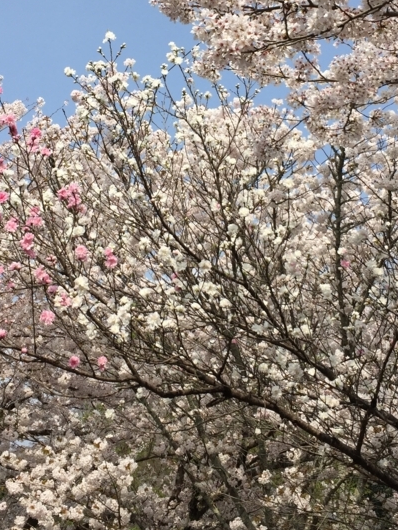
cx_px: 187
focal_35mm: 56
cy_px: 157
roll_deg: -1.1
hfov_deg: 26.1
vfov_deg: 33.9
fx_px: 858
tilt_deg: +34.3
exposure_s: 1/1980
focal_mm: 4.15
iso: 32
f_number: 2.2
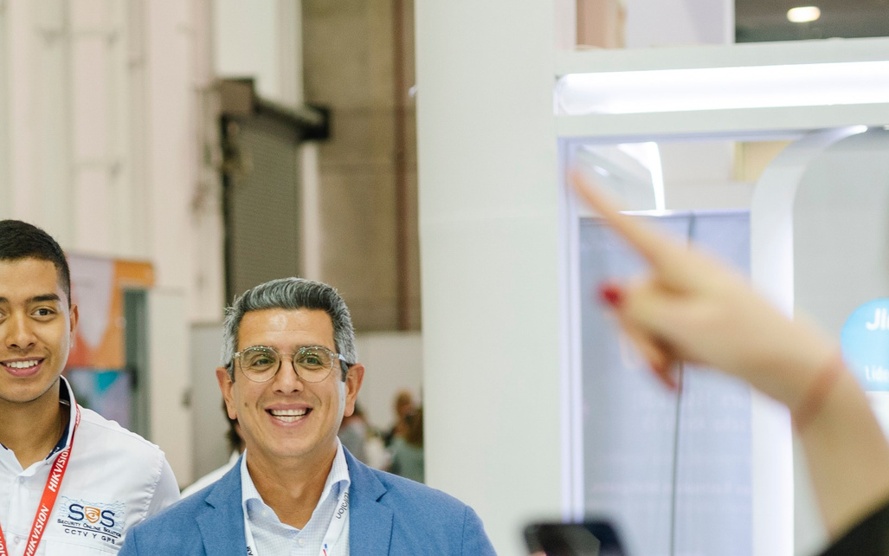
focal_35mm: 134
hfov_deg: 15.5
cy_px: 580
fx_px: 3247
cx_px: 147
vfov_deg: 9.7
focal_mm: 50
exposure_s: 1/250
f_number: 2.5
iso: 250
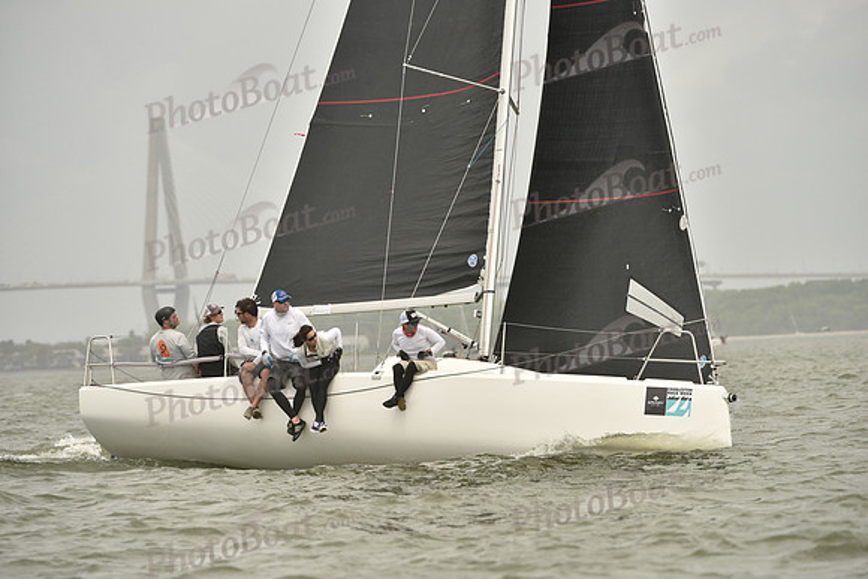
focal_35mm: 340
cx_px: 434
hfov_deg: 6.1
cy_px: 290
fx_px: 8199
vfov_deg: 4.0
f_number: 7.1
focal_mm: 340
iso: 320
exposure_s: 1/1250
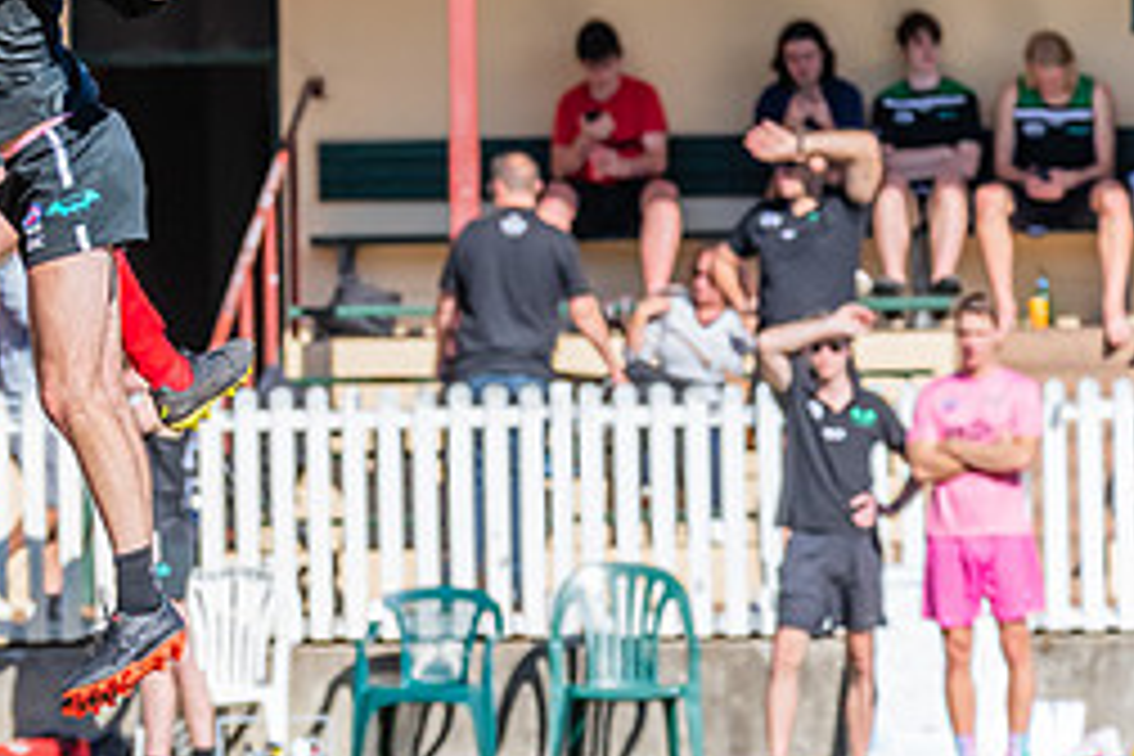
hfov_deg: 2.2
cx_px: -212
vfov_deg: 1.5
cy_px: 48
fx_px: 29671
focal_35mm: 942
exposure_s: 1/1600
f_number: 10
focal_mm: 360
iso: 800
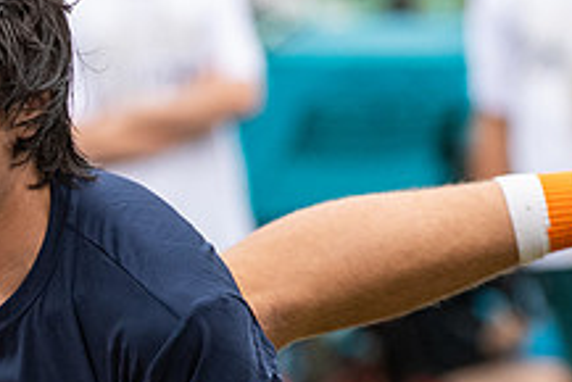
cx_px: -16
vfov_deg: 1.1
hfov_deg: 1.7
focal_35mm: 1205
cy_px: 236
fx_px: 19158
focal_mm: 300
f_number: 7.1
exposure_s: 1/2000
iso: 1600
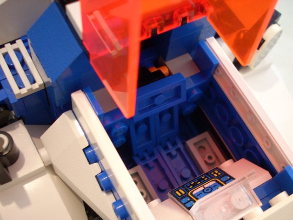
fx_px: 398
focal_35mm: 47
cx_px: 174
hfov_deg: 40.3
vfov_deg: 30.7
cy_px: 138
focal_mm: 6.2
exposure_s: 1/11.8
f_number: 2.8
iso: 200
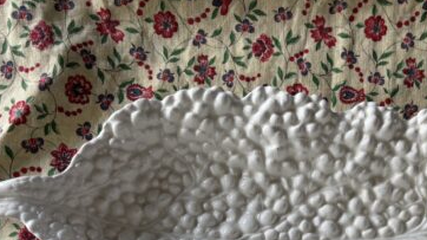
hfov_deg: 42.3
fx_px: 532
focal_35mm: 47
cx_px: 323
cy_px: 234
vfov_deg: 24.3
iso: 64
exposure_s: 1/121
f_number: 1.6
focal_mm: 5.96
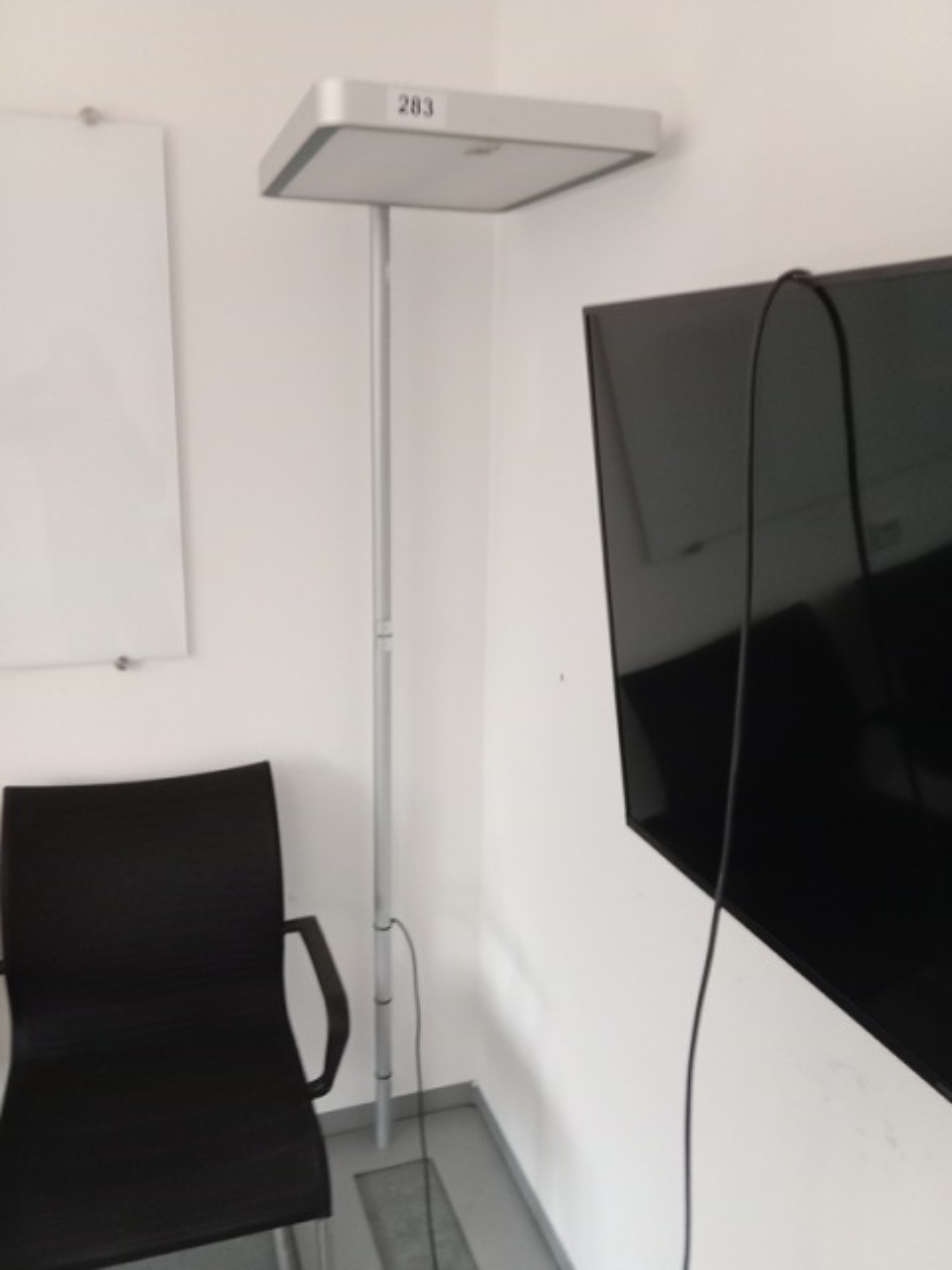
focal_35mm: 27
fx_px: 990
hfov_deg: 51.4
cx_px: 476
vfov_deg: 65.3
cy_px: 635
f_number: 2.2
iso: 630
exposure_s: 1/20
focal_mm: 3.65
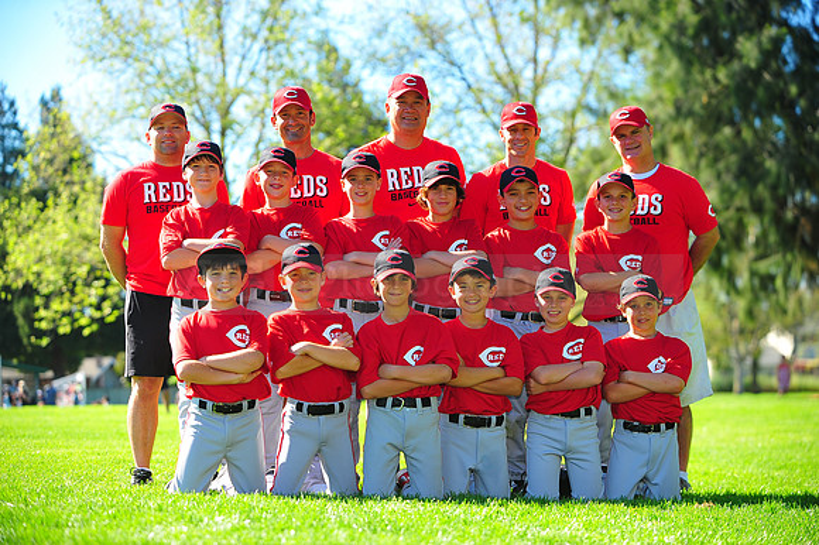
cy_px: 272
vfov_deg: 13.7
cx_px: 410
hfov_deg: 20.4
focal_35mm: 100
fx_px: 2274
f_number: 3.5
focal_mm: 100
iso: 200
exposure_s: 1/640
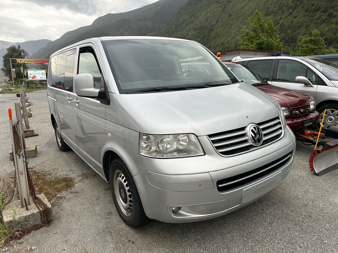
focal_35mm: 24
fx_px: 234
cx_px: 169
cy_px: 126
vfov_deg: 56.8
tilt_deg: -9.4
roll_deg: +0.5
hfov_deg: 71.6
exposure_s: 1/373
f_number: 1.78
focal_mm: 6.86
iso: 80
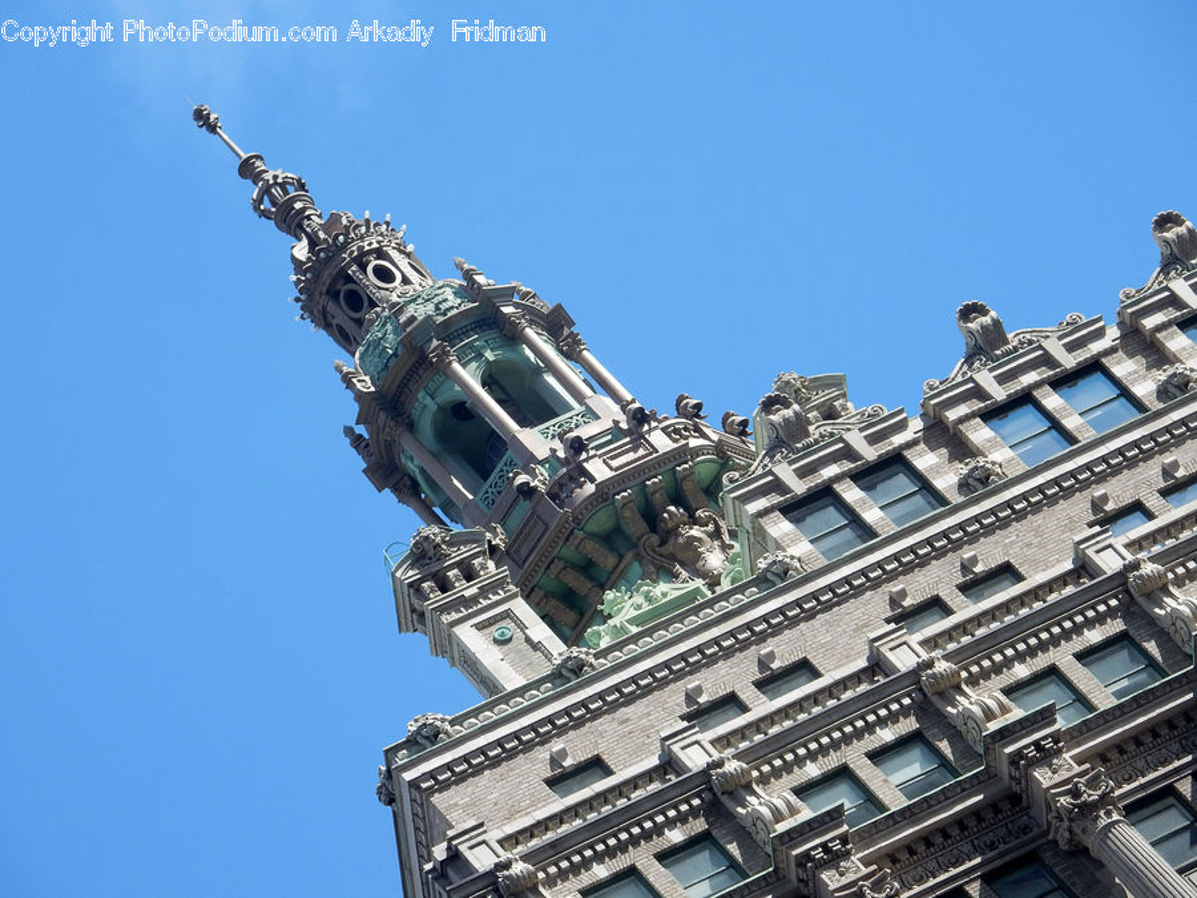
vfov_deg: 5.5
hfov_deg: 7.3
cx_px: 598
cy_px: 449
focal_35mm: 271
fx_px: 9371
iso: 125
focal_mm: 48.4
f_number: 6.3
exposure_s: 1/400
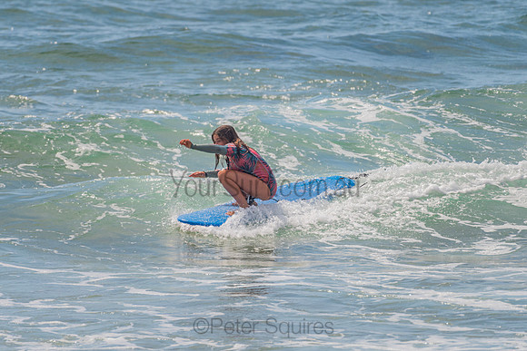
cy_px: 173
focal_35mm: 613
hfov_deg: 3.4
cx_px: 240
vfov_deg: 2.2
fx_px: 8981
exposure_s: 1/500
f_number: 5.6
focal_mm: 500
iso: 160
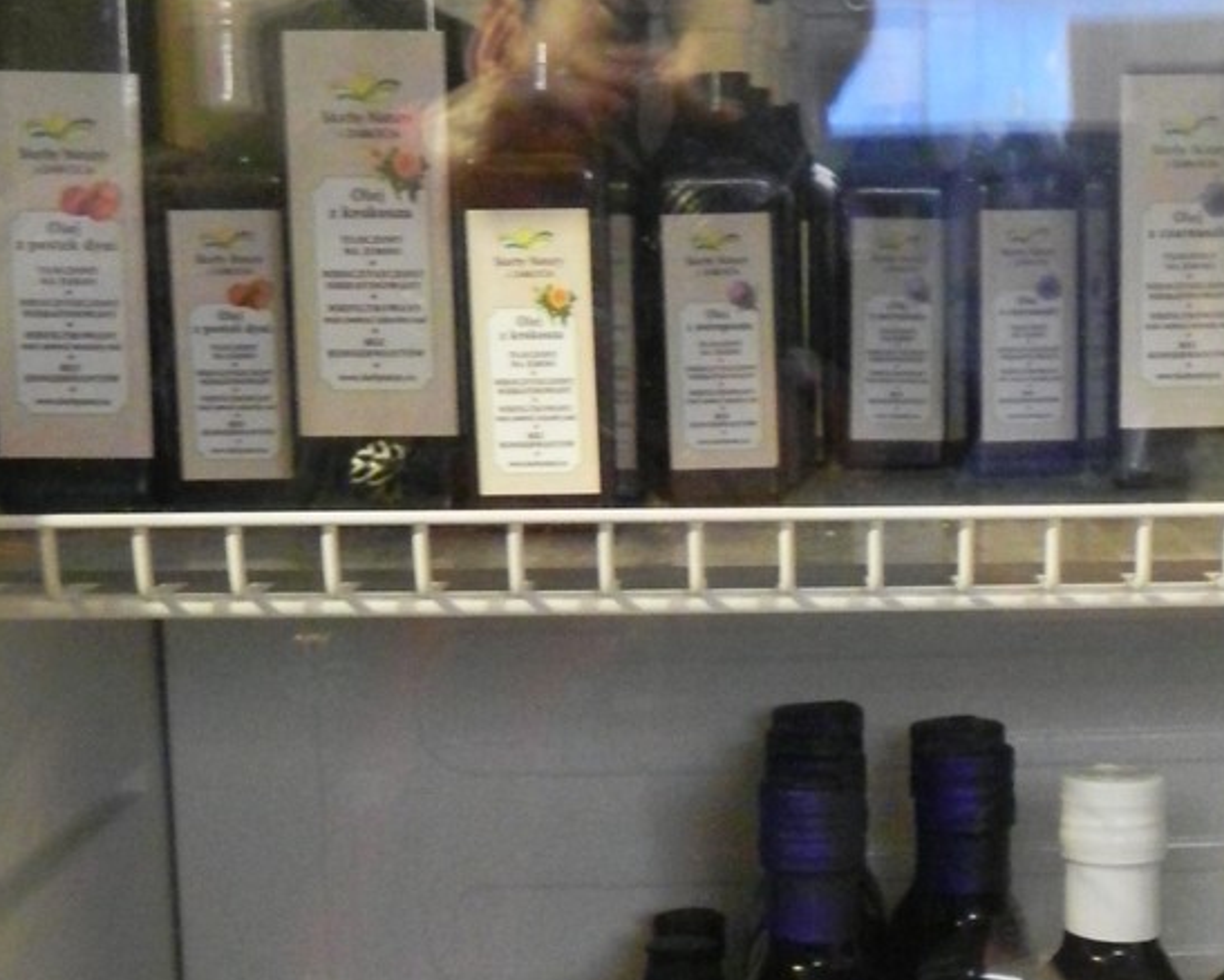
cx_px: 897
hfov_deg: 23.9
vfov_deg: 19.2
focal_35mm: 79
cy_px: 792
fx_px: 2863
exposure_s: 1/32.7
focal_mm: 7.3
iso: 1600
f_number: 3.2
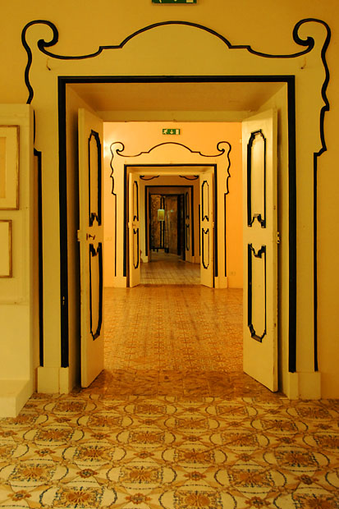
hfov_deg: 34.2
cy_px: 254
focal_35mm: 39
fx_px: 551
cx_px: 170
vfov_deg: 49.6
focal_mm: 26
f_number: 3.8
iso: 400
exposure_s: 1/20
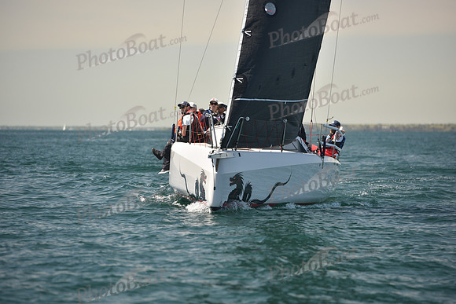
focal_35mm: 200
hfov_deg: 10.3
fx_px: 2534
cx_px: 228
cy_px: 152
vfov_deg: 6.9
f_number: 4.5
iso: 250
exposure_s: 1/800
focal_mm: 200
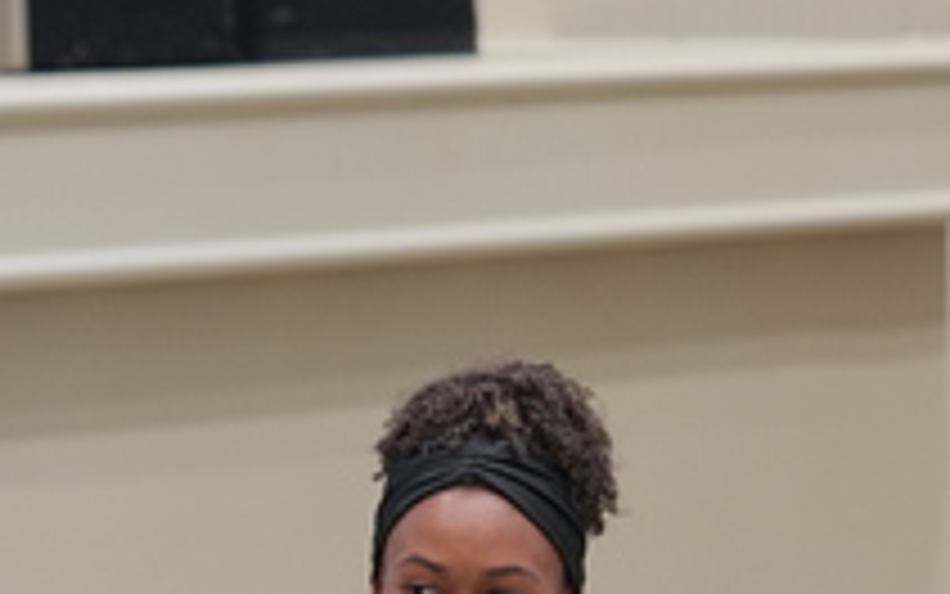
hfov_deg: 4.7
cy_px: 1204
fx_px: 11654
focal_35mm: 450
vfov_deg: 2.9
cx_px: 122
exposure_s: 1/100
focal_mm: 91
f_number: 2.8
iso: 800
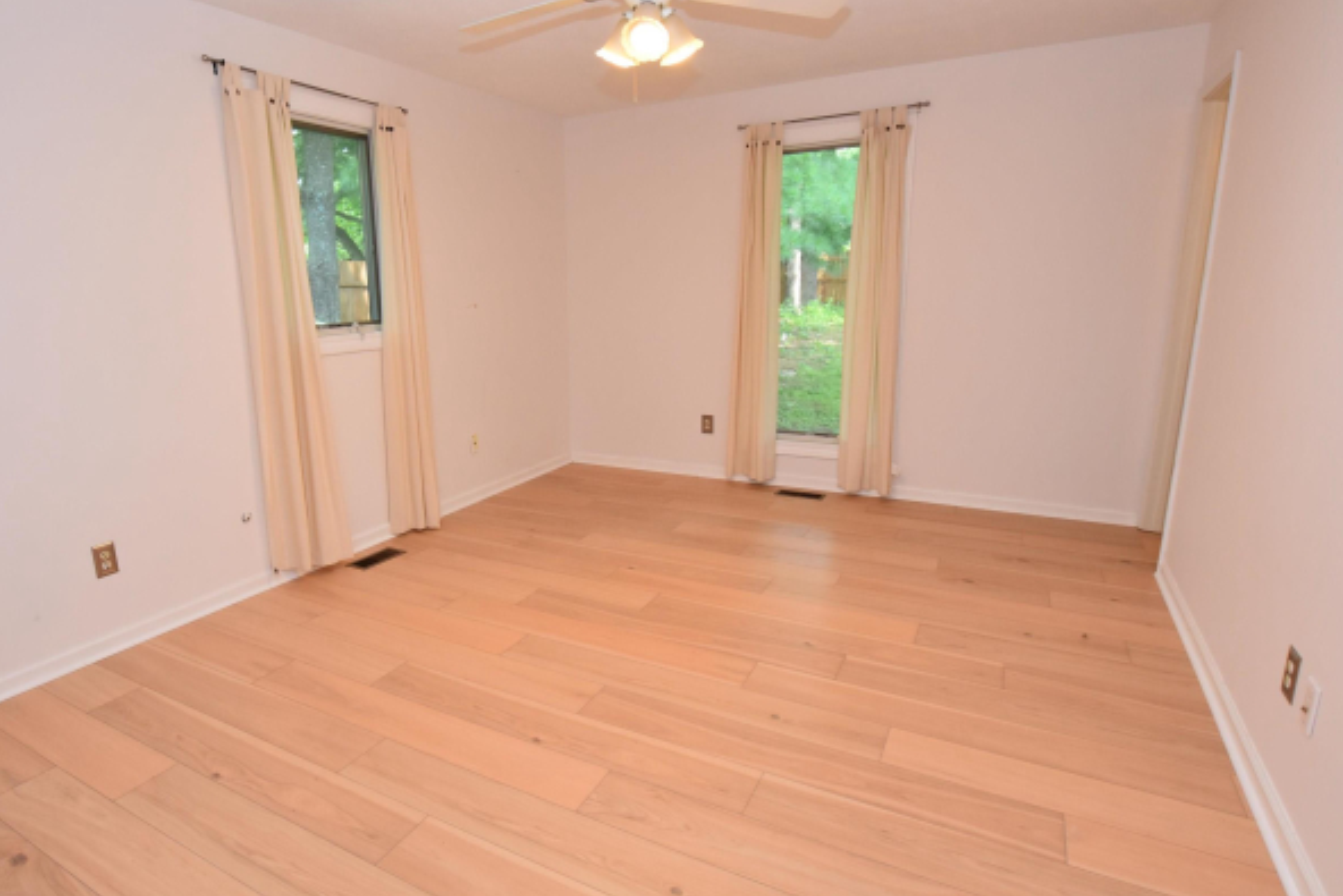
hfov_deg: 86.2
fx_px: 709
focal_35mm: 19
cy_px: 449
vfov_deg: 64.6
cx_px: 565
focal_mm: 10
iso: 800
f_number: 4.5
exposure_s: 1/160
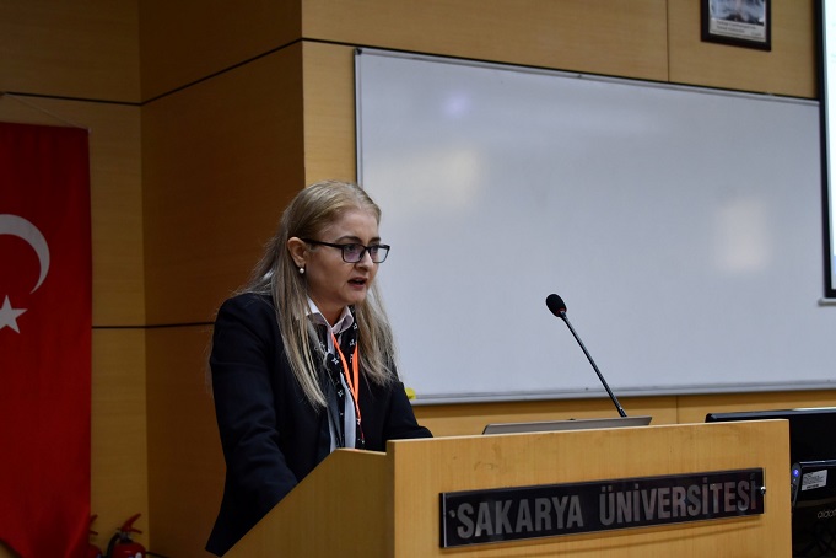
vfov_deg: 22.6
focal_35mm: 60
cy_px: 279
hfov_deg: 33.4
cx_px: 418
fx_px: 1393
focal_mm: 40
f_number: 4
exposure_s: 1/25
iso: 500
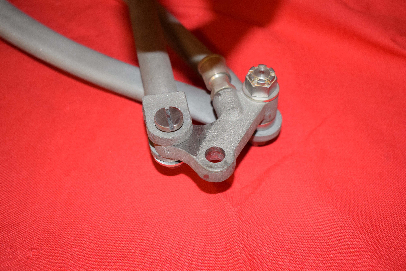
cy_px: 136
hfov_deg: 38.9
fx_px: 575
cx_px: 203
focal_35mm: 51
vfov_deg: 26.5
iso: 1250
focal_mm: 34
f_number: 5
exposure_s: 1/100
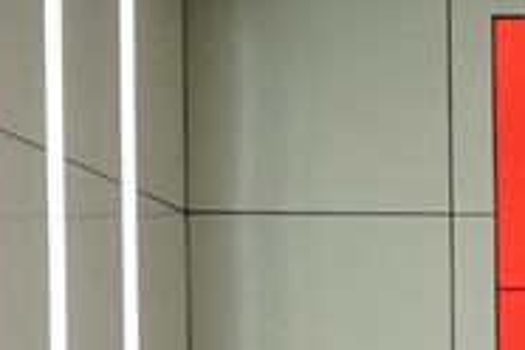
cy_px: 780
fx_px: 6168
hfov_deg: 4.7
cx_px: 1417
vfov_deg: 3.2
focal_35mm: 423
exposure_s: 1/160
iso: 2500
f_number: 5.6
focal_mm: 77
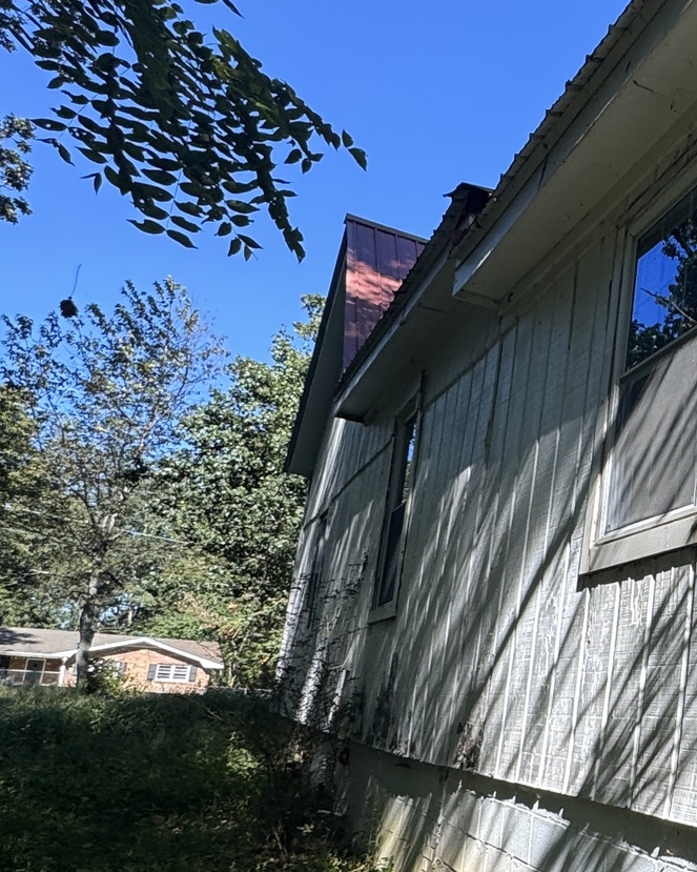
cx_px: 873
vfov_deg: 47.6
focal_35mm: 38
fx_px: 980
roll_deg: -2.2
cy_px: 527
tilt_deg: +14.1
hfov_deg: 31.5
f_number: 2.2
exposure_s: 1/492
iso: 40
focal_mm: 2.22
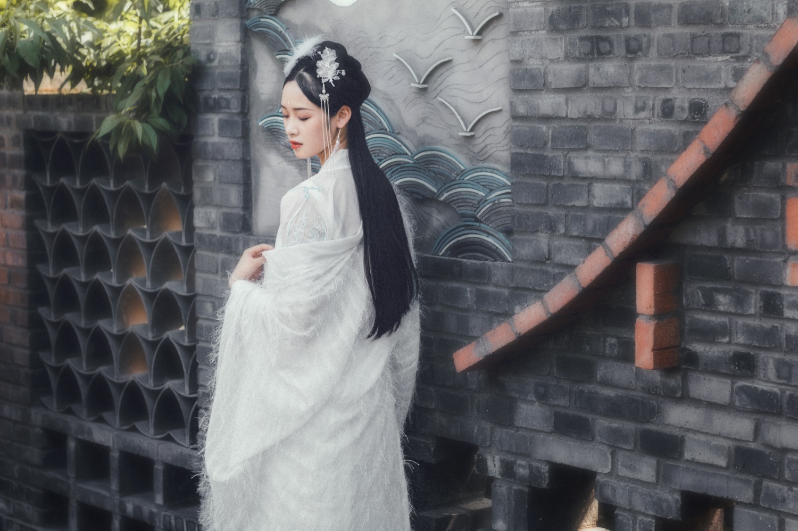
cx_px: 399
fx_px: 1108
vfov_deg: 27.0
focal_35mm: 50
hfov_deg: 39.6
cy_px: 266
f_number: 2.8
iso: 100
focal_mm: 50
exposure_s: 1/320
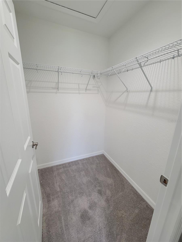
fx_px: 91
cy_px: 121
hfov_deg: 89.9
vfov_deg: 106.2
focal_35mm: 13
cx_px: 91
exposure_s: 1/60
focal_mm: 2.2
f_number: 2.2
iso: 125
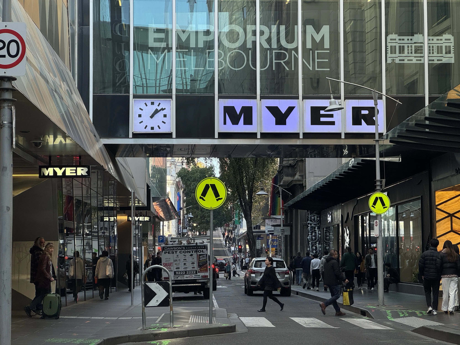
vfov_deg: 19.1
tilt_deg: +5.2
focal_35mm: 77
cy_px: 172
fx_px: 1023
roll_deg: -0.1
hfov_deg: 25.3
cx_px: 230
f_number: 2.8
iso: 50
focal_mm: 9
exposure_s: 1/99
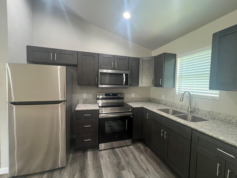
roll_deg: -1.1
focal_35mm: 14
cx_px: 119
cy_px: 90
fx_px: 96
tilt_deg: -2.8
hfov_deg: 102.1
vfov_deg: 85.7
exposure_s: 1/60
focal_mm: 1.57
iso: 400
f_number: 1.8
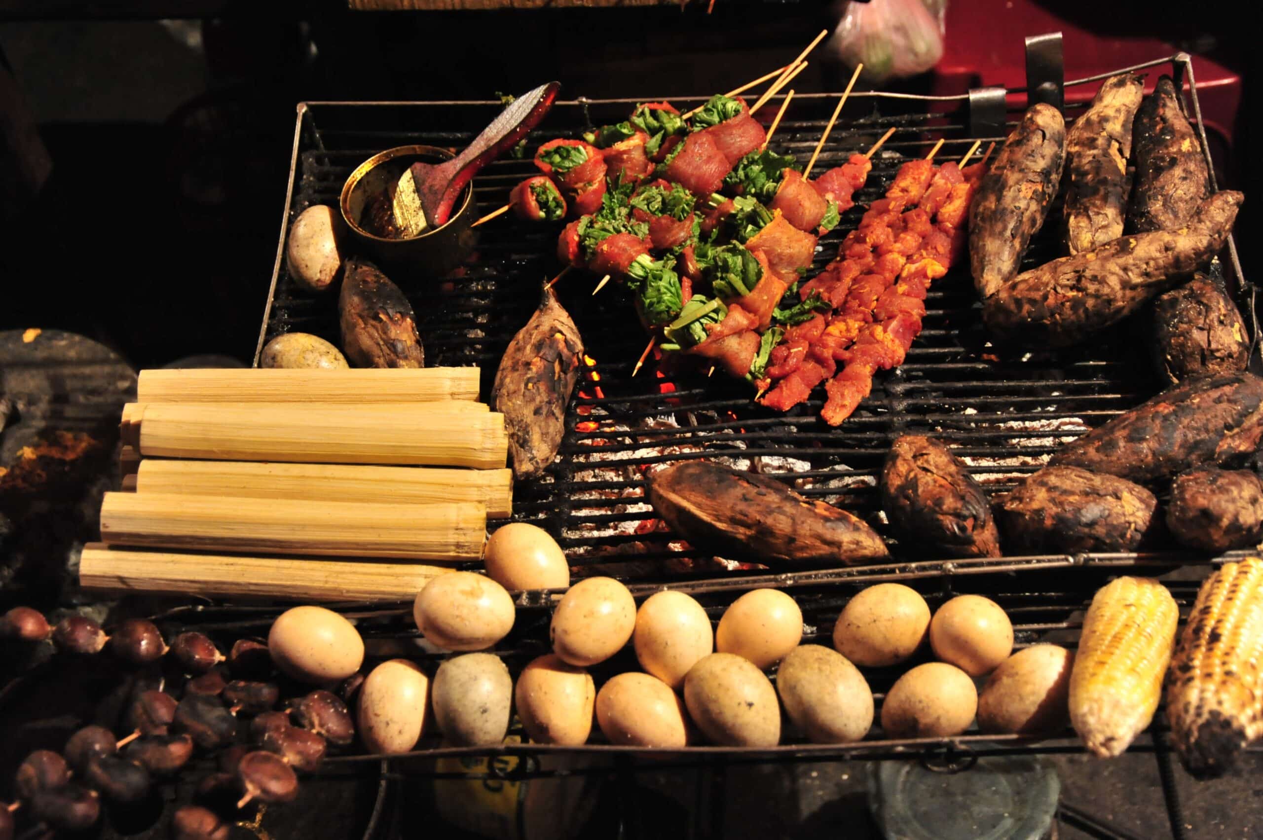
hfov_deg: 38.2
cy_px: 420
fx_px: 1823
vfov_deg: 26.0
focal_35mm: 52
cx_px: 632
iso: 3600
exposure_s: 1/50
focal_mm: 52
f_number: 4.8
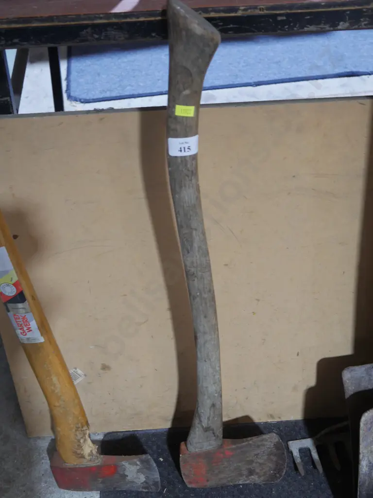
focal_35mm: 40
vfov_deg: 46.8
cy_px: 249
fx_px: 575
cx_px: 186
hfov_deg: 36.0
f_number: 4.4
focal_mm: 20
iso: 1000
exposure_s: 1/60
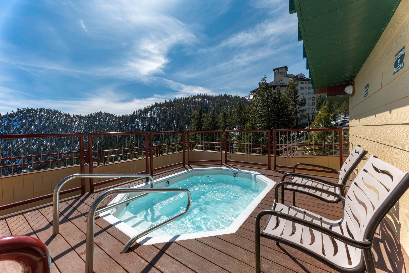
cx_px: 204
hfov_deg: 104.2
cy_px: 136
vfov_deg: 81.3
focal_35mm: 14
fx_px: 159
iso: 100
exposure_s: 1/500
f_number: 16
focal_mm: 14
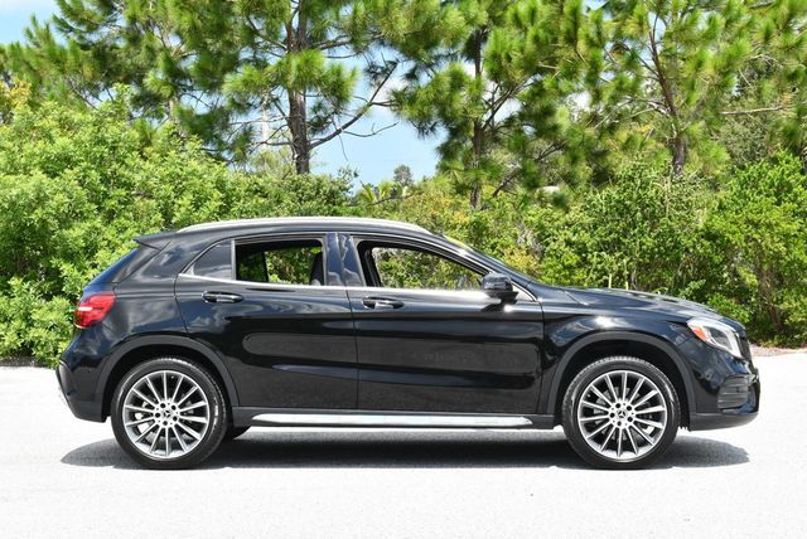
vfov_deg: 21.3
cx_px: 404
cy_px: 270
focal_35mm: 64
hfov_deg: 31.4
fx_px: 1436
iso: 200
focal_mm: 32
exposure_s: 1/250
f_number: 8
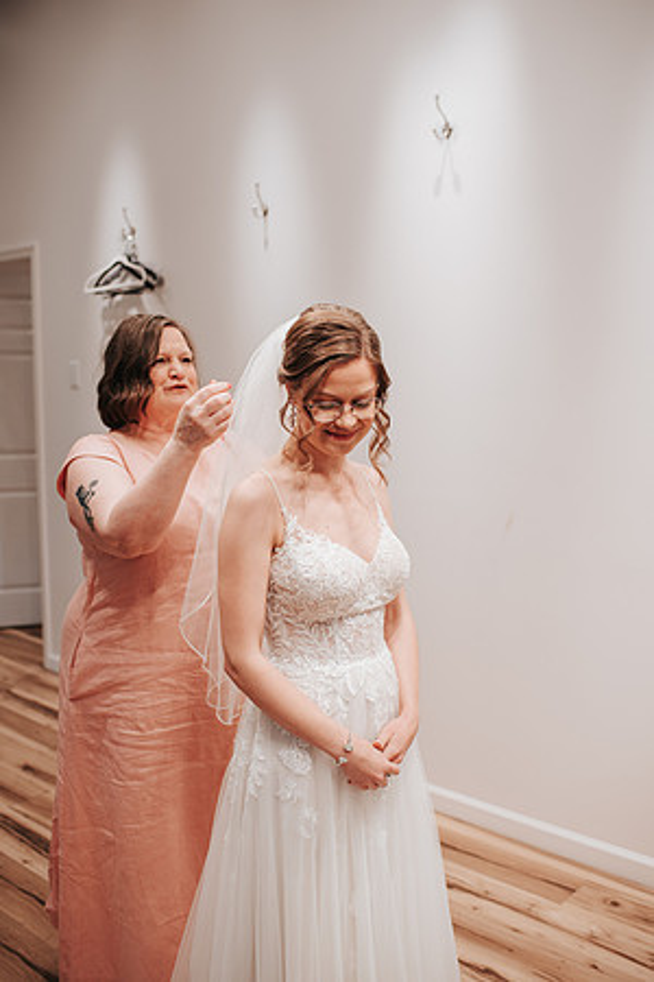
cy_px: 491
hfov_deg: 37.9
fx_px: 954
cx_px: 327
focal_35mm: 35
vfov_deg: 54.4
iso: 200
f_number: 2.8
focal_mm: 35
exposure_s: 1/125
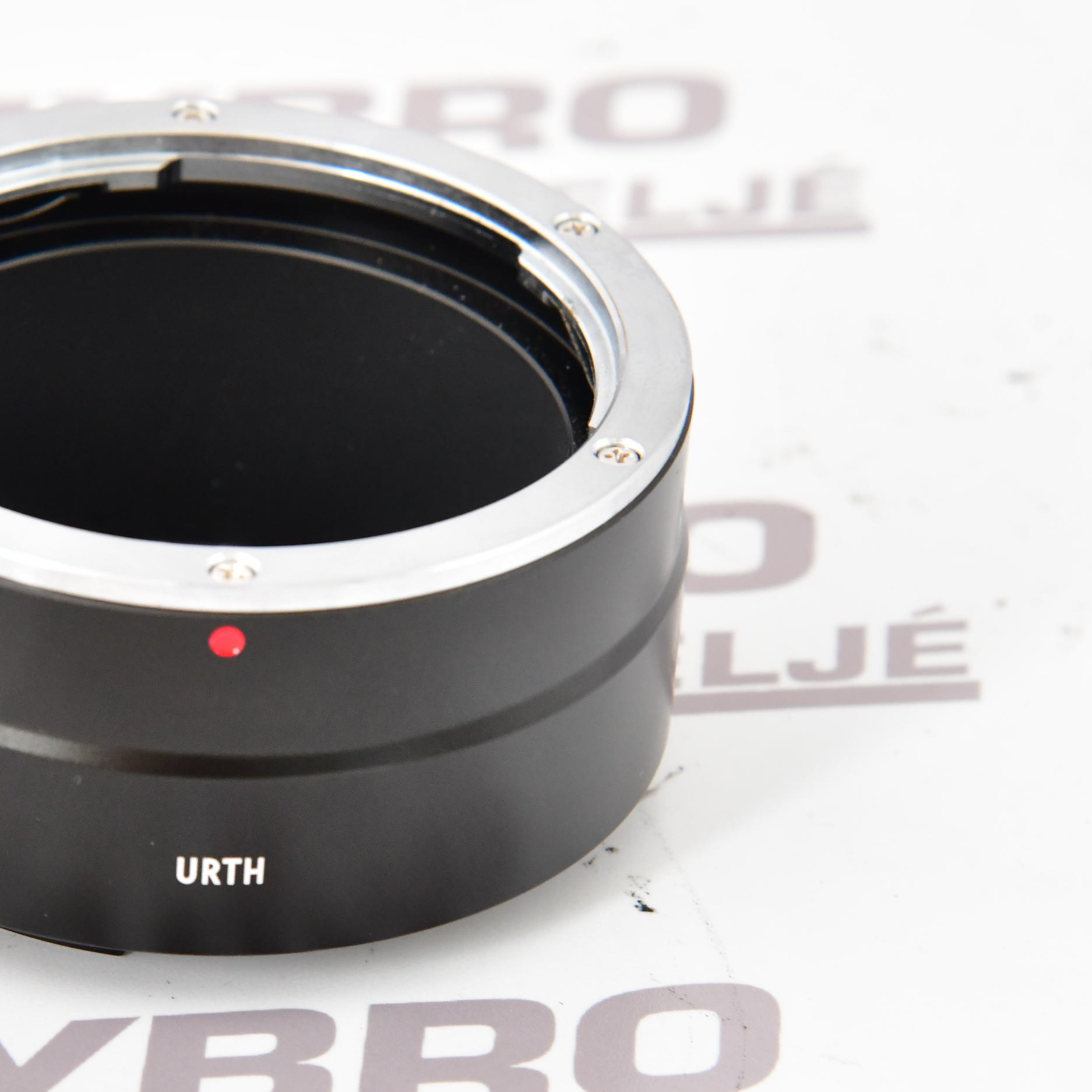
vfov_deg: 10.0
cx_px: 219
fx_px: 6210
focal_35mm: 174
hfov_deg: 10.0
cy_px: 572
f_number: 11
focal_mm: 120
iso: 2500
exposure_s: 1/200
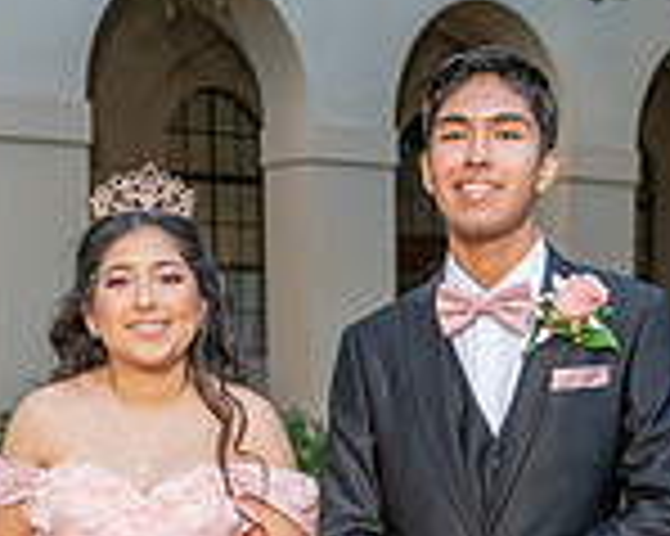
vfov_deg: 14.6
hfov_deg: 19.4
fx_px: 1962
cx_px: 261
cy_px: 761
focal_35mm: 99
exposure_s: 1/200
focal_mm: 35
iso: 320
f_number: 4.5
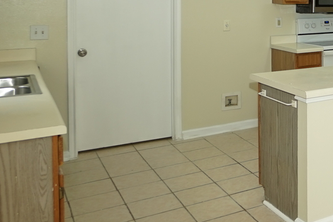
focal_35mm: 49
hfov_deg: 32.0
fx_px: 453
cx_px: 420
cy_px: 4
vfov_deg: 26.2
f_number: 4
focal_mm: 11
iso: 100
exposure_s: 1/60
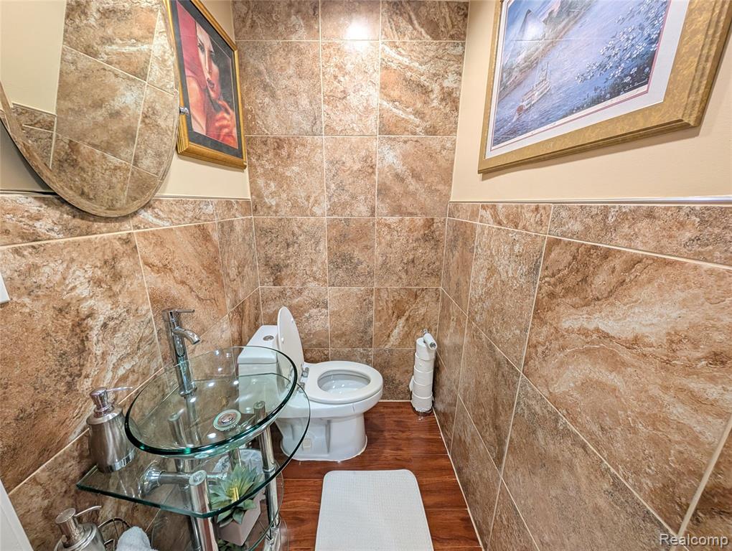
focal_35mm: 12
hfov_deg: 110.5
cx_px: 366
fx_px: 254
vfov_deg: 94.6
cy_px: 276
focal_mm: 2.02
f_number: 1.7
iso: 316
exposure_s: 1/120
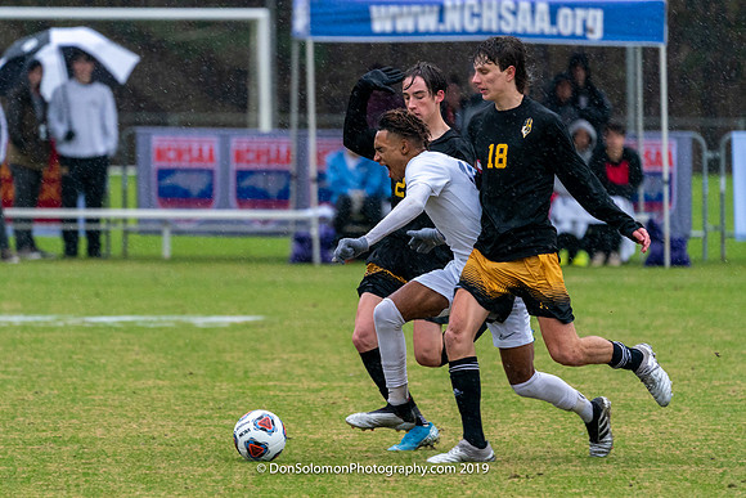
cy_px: 260
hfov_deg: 4.4
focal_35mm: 464
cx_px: 325
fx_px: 9610
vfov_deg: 3.0
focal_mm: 345
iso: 3200
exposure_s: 1/1000
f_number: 5.6
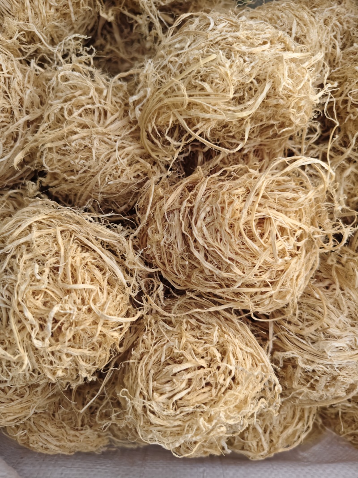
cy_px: 239
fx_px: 317
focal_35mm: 23
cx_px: 179
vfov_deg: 73.9
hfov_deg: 58.9
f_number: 1.88
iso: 690
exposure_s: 1/50
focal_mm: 5.56
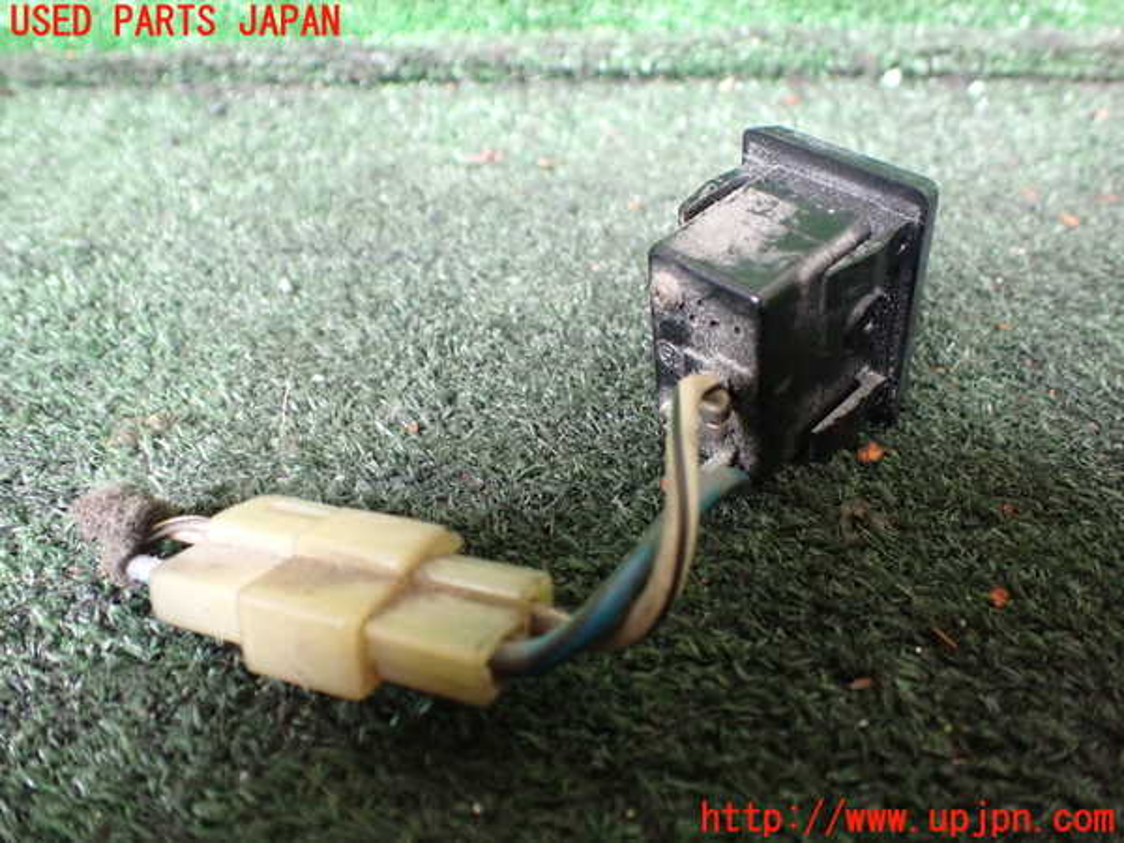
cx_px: 562
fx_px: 974
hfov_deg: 60.0
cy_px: 422
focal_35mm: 30
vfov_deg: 46.8
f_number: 2.3
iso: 800
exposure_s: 1/100
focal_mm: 5.4
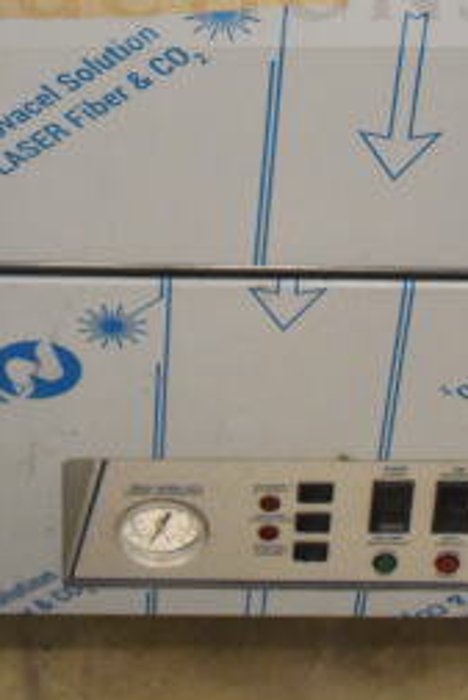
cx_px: 219
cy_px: -174
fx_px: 2430
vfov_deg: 15.7
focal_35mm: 125
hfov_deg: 11.0
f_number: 3.8
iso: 4500
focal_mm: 23
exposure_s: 1/40
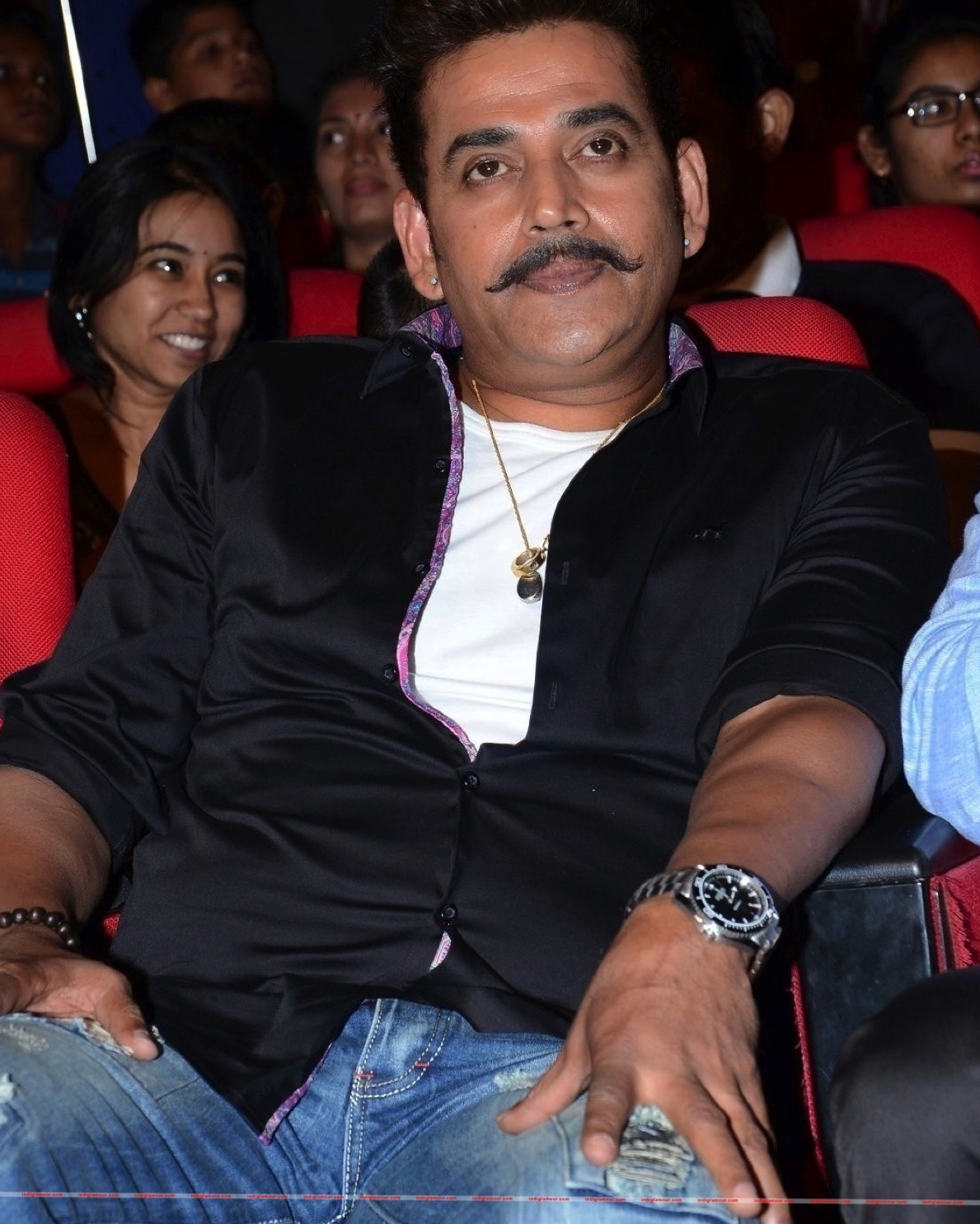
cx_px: 492
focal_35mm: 113
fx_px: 4096
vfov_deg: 17.0
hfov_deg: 13.6
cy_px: 604
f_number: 5.6
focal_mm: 66
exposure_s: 1/125
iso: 400
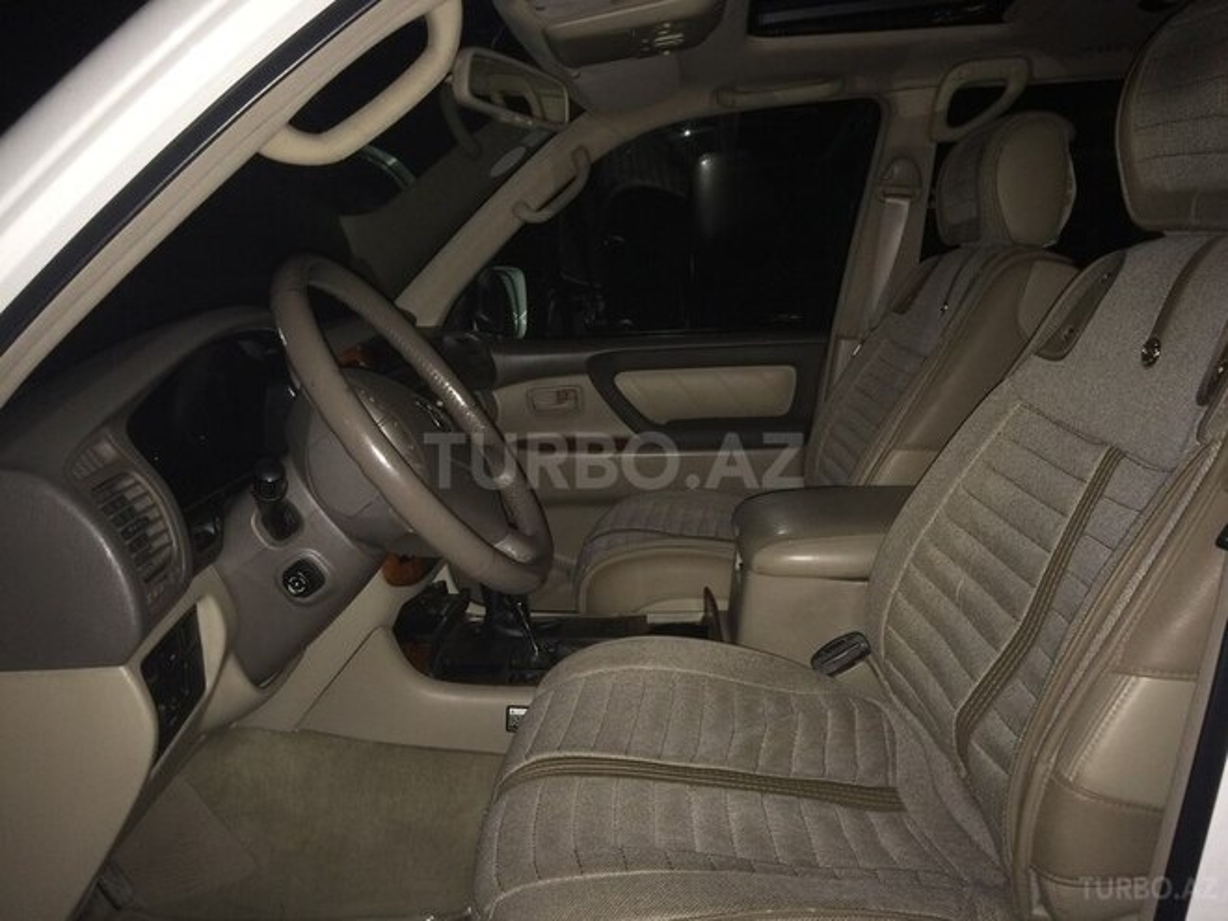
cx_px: 614
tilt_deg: -11.2
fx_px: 1029
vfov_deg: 48.2
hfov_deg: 61.7
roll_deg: +1.9
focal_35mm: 29
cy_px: 460
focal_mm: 4.15
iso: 160
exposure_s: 1/17
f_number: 2.2
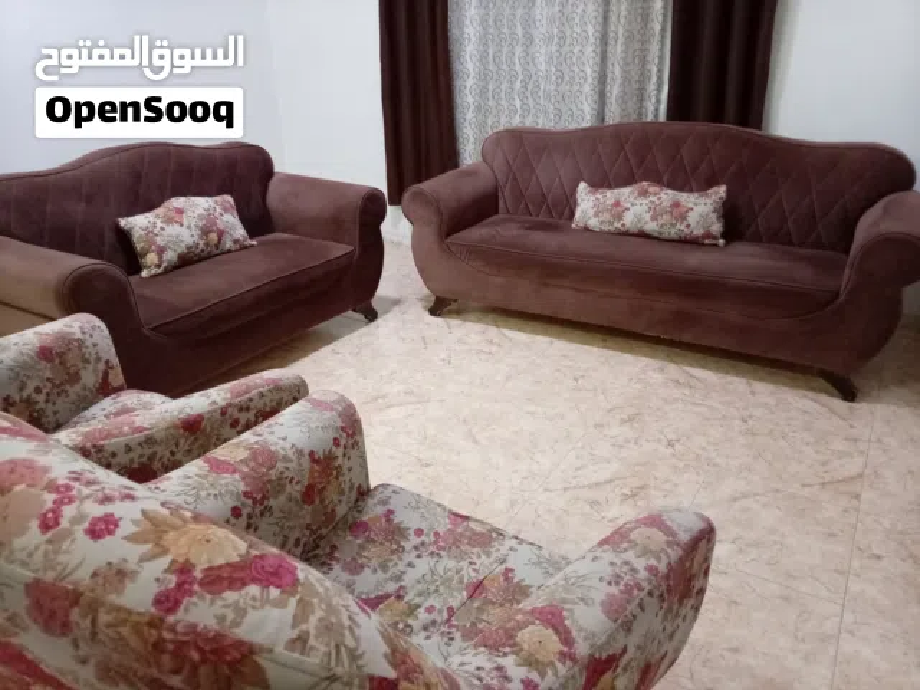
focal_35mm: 25
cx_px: 460
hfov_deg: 69.4
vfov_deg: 54.9
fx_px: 664
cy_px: 345
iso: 761
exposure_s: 1/20
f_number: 1.8
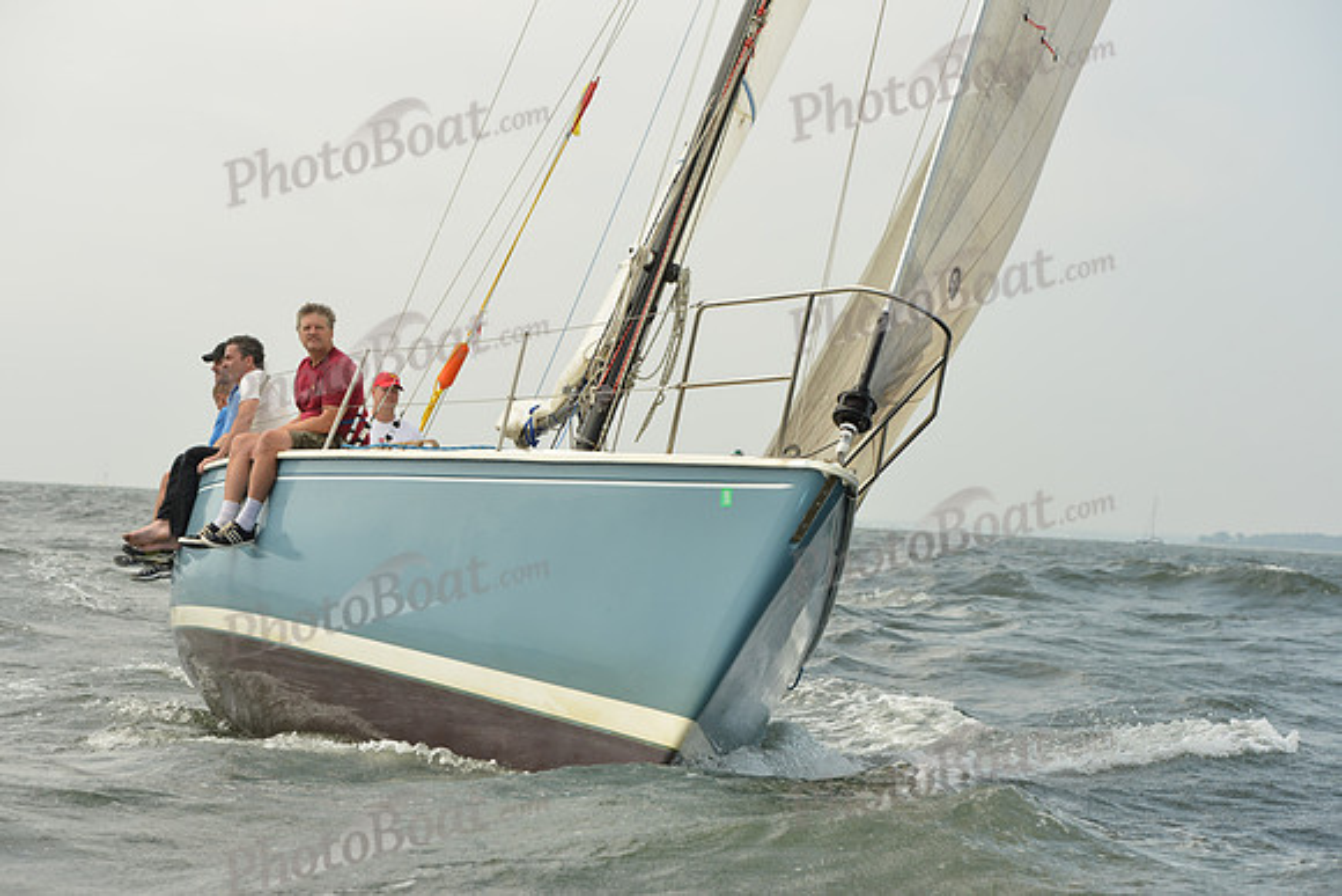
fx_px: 3169
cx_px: 671
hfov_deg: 23.9
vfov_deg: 16.1
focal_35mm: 85
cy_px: 448
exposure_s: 1/1250
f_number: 7.1
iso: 320
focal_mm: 85
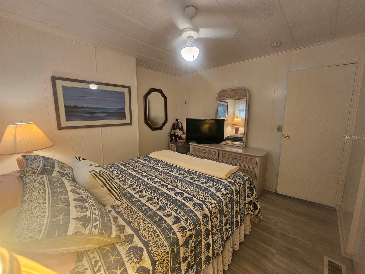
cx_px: 182
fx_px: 137
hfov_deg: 106.2
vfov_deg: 89.9
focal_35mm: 13
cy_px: 137
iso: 250
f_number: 2.2
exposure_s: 1/60
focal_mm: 2.2
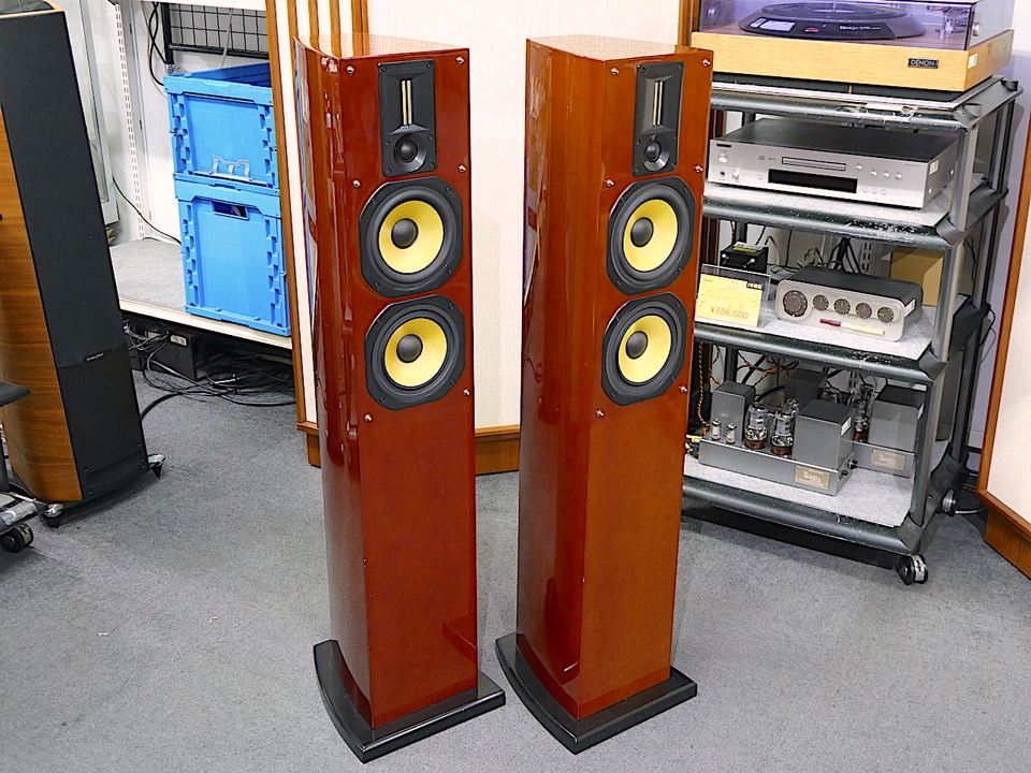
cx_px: 516
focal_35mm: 40
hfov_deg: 46.8
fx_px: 1191
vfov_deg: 36.0
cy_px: 386
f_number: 3.8
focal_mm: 7.2
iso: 200
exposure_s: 1/3.2
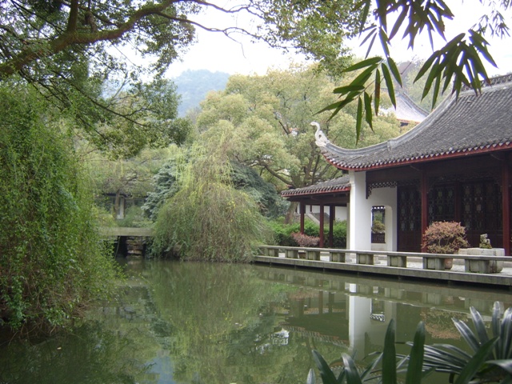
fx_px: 459
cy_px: 192
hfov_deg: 58.4
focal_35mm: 31
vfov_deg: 45.4
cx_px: 256
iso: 100
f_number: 2.7
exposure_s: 1/60
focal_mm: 8.13
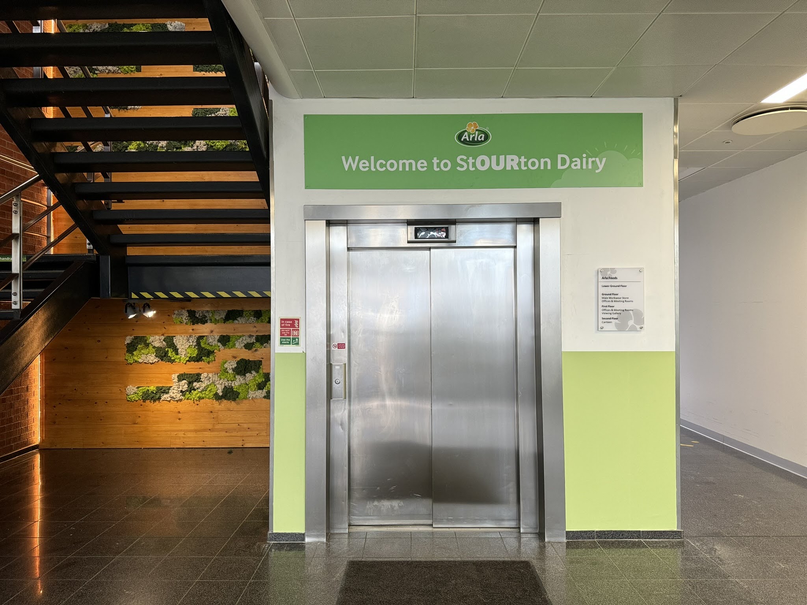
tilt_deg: +1.1
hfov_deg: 71.6
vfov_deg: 56.8
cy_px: 302
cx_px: 404
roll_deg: +0.7
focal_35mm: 24
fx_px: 560
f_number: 1.78
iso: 200
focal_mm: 6.86
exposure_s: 1/100
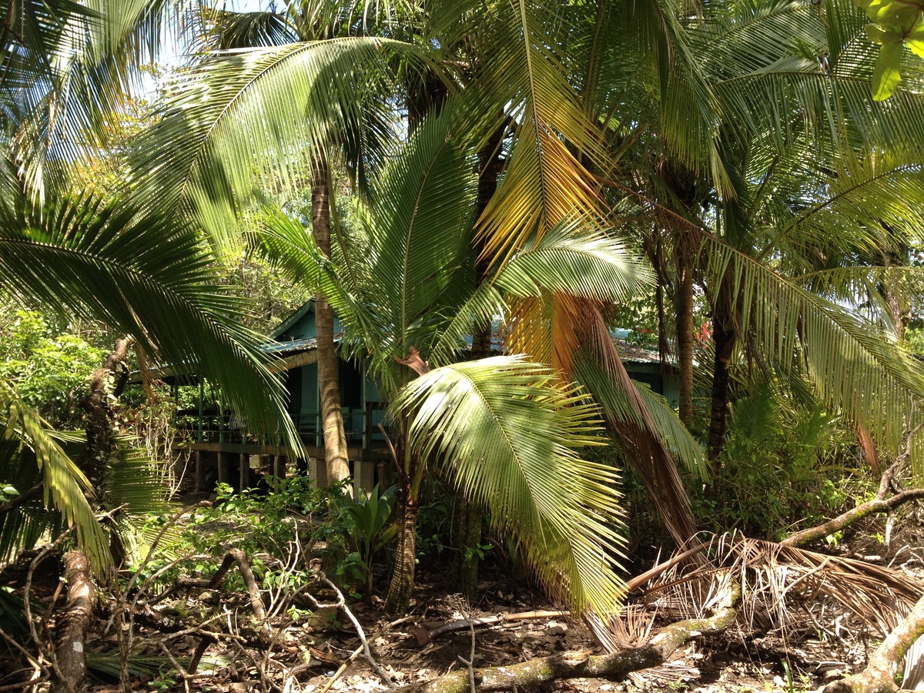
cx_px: 462
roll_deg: +0.6
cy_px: 346
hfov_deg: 52.6
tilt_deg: +1.8
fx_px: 934
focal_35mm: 35
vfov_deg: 40.7
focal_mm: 4.28
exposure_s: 1/332
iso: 50
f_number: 2.4
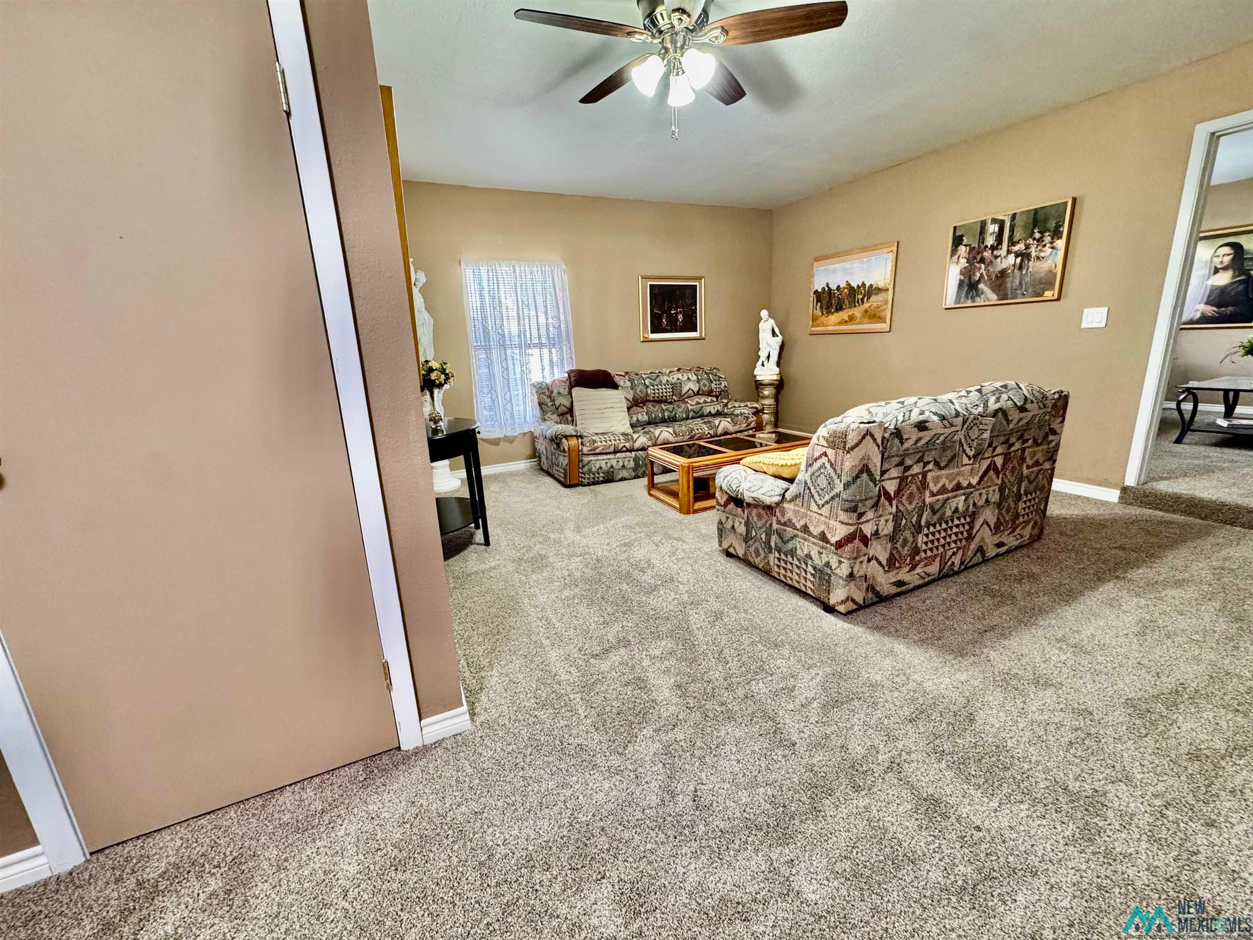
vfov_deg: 85.7
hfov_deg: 102.1
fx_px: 507
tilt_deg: -14.9
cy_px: 470
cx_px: 626
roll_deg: +2.2
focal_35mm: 14
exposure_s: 1/60
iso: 320
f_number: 2.2
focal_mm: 2.22
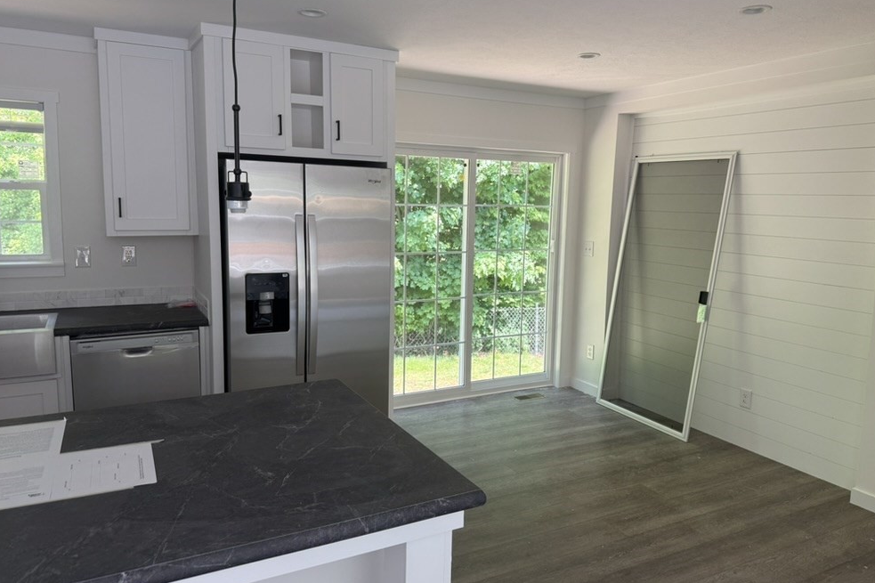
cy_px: 279
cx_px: 447
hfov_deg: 69.4
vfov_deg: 49.5
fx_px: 632
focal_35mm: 26
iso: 125
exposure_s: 1/157
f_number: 1.78
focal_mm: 6.76
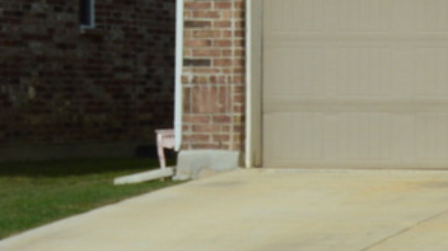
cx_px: 1049
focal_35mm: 207
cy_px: -41
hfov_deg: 9.4
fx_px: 2457
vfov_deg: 5.8
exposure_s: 1/500
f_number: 11
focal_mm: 24
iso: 200
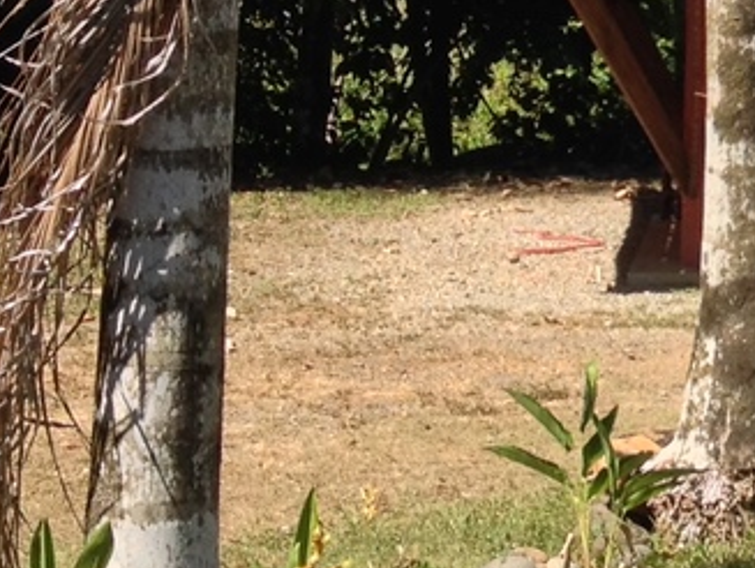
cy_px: -175
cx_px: 1265
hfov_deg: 10.9
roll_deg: -0.7
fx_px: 3734
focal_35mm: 171
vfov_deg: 8.6
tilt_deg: -0.2
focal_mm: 4.28
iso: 50
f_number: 2.4
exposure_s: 1/736
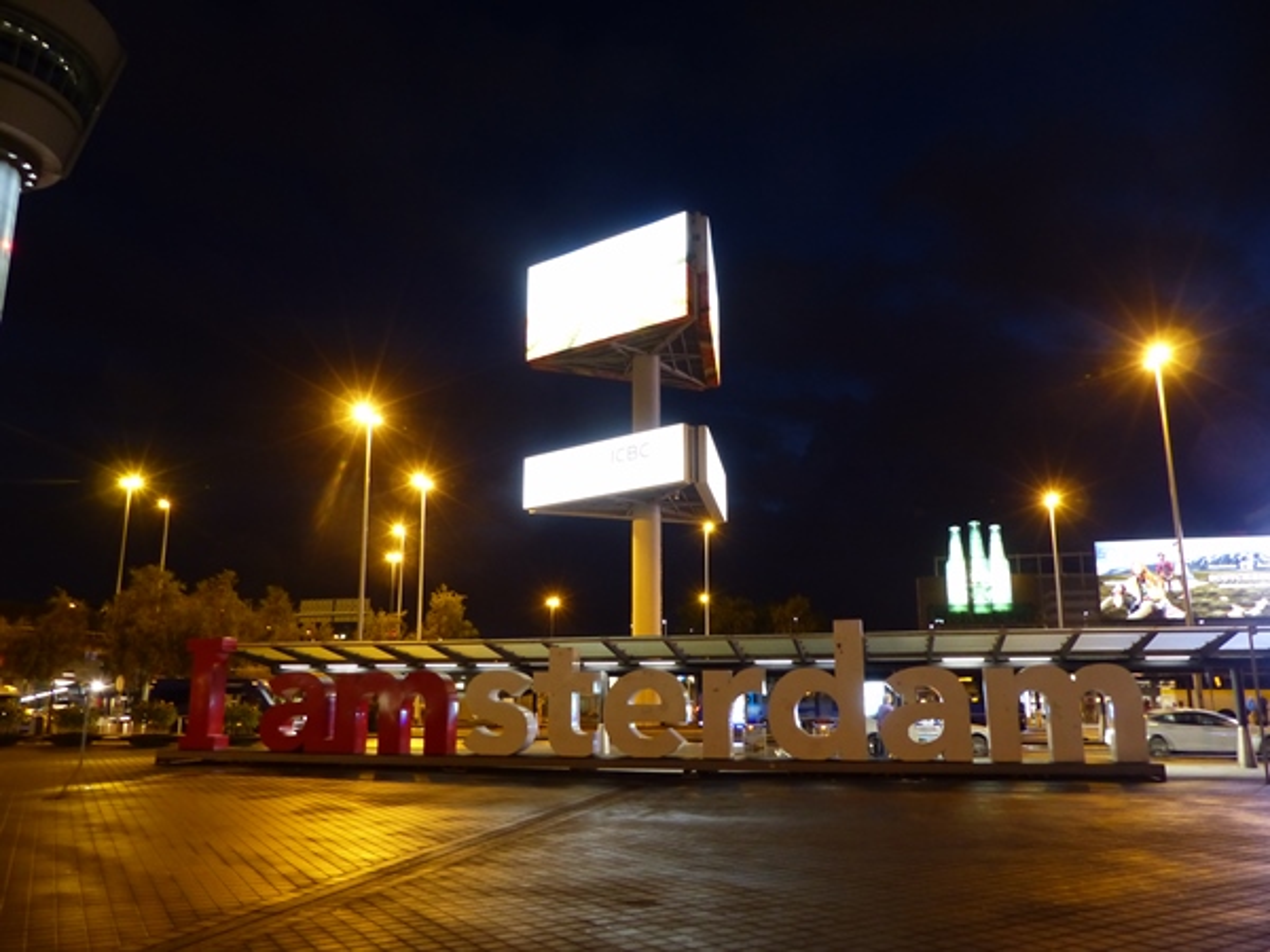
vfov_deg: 53.1
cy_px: 476
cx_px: 635
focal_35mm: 26
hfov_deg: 67.3
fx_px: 954
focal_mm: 4.5
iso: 400
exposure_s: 1/8
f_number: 2.8
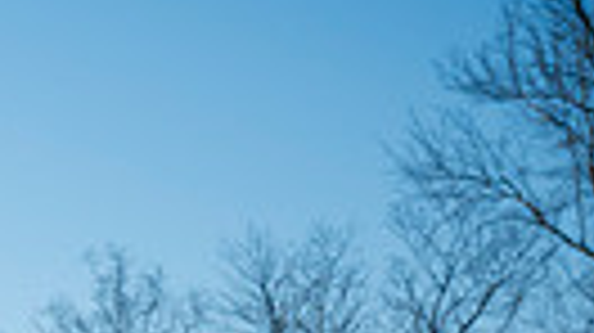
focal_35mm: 212
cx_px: -657
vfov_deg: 5.5
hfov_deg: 9.4
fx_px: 3336
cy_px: 785
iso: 400
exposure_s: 1/320
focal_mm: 46
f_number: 13
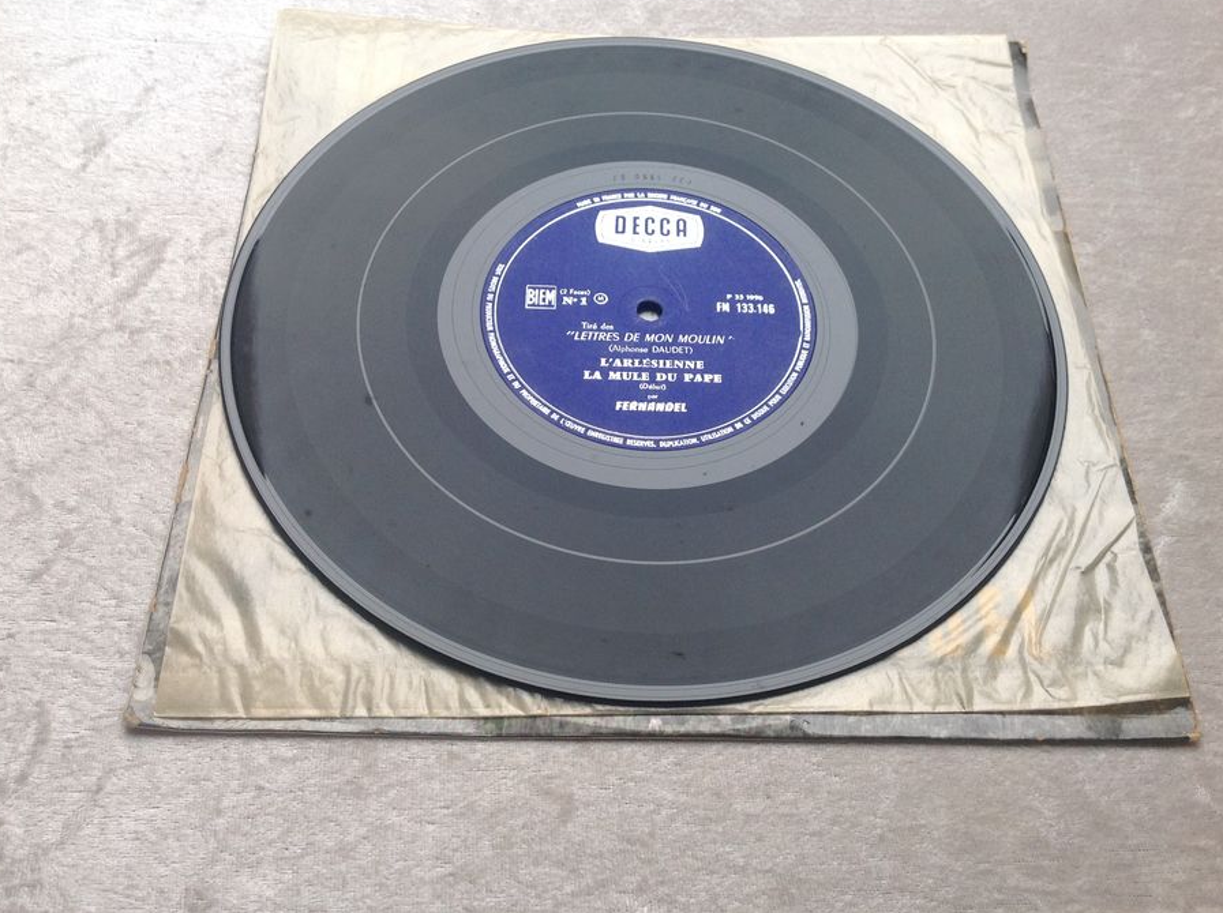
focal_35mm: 39
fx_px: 1376
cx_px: 642
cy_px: 423
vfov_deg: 36.7
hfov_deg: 47.9
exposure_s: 1/137
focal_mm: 4.28
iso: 50
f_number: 2.4
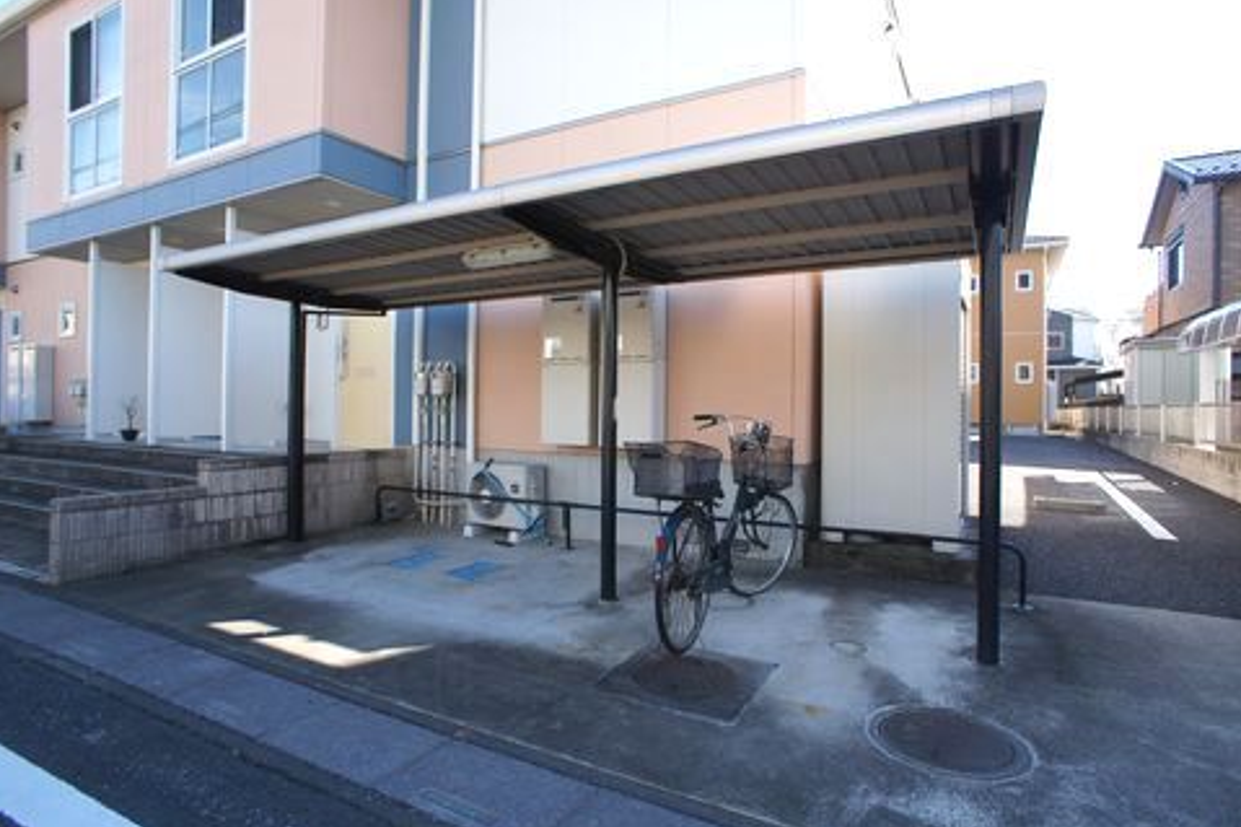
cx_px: 624
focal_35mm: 25
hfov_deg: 71.5
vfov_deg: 51.3
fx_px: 861
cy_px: 408
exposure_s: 1/160
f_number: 6.3
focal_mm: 16
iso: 200
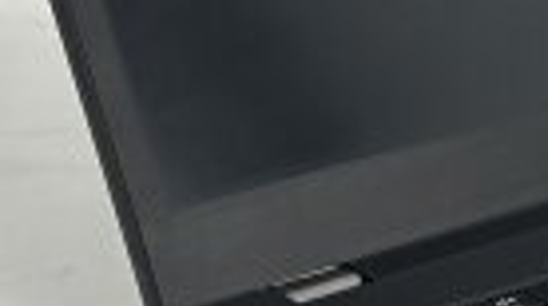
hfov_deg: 9.1
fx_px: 3307
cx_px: 905
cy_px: 4
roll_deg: +0.7
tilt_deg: -17.8
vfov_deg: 5.3
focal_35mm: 228
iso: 64
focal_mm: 6.86
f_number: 1.78
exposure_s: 1/361
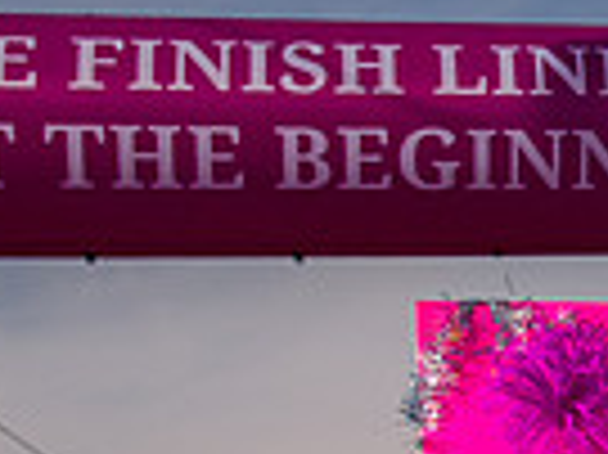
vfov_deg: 11.3
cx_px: 1077
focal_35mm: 128
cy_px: 553
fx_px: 2246
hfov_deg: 13.8
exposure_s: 1/3200
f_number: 5.6
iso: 200
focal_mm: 24
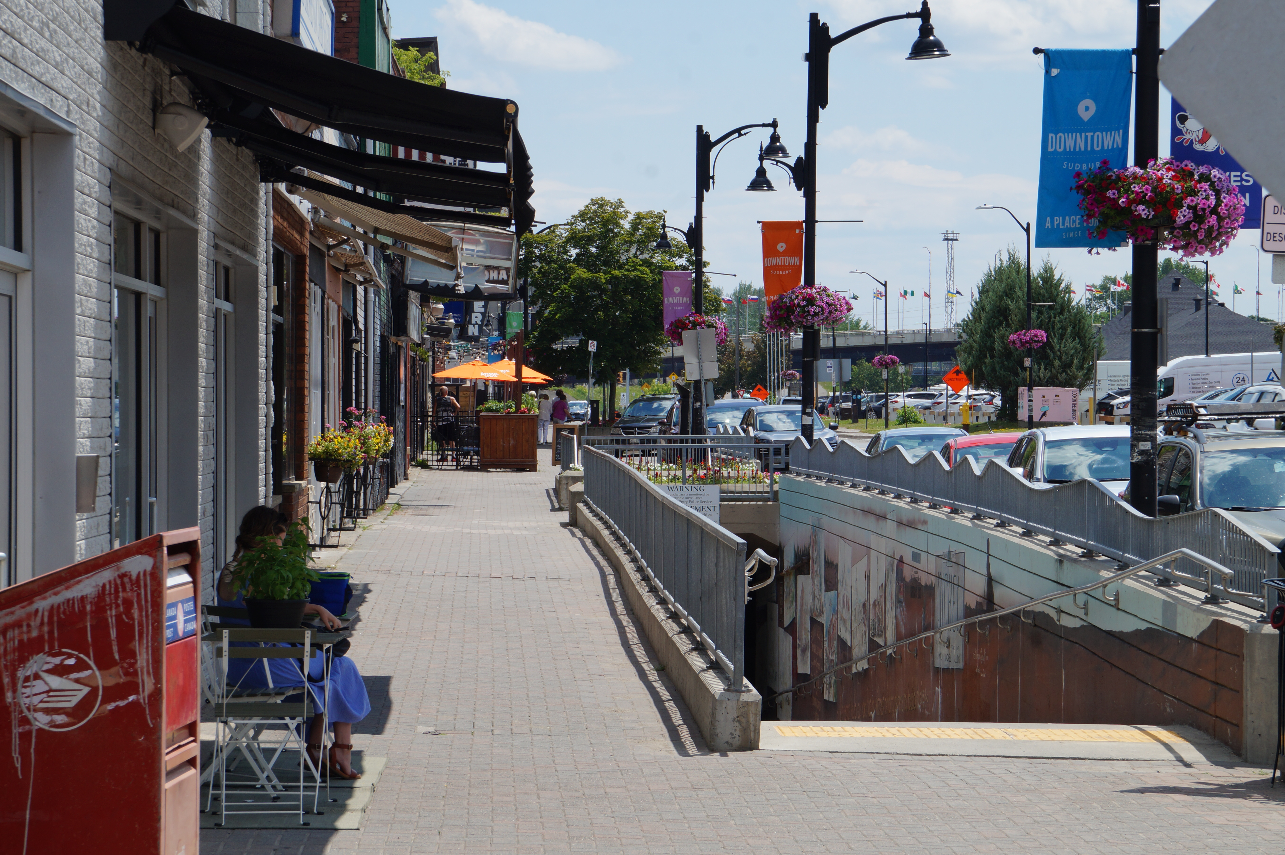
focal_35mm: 105
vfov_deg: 13.0
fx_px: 3746
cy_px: 428
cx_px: 642
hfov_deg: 19.5
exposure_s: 1/125
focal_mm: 70
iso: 100
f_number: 16
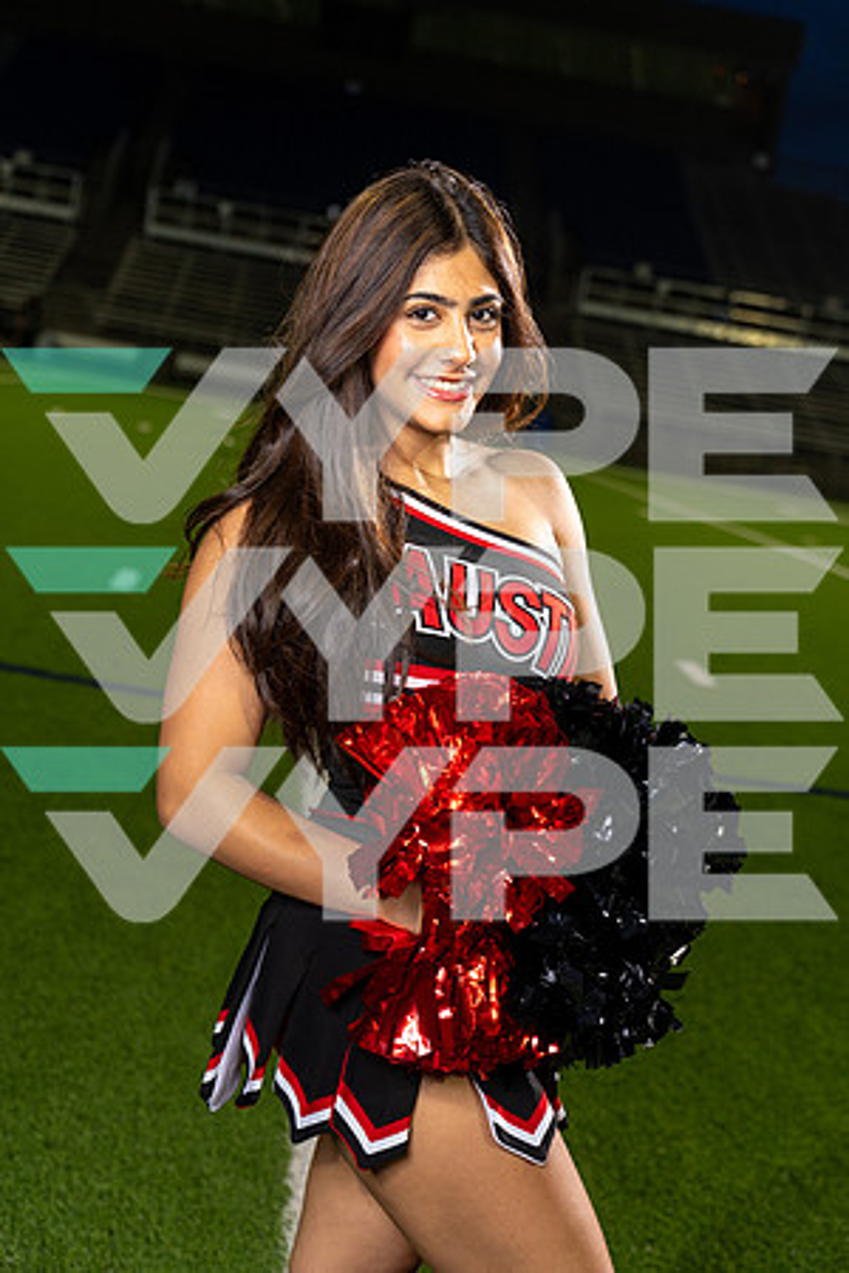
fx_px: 2052
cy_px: 636
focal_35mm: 58
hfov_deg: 23.4
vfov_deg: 34.5
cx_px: 424
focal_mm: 58
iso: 640
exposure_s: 1/250
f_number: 4.5
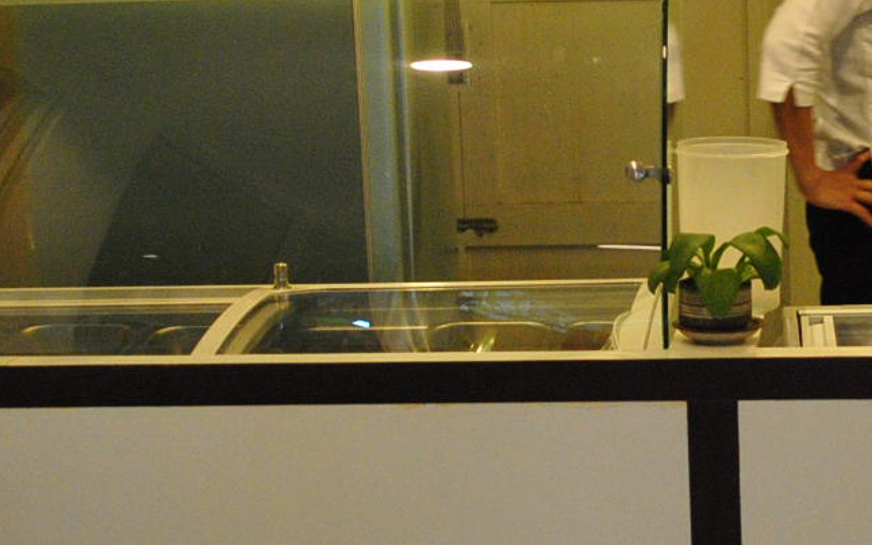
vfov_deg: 13.0
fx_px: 2400
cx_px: 752
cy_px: 256
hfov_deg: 20.3
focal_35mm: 101
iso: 800
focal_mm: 22
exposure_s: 1/40
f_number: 3.8
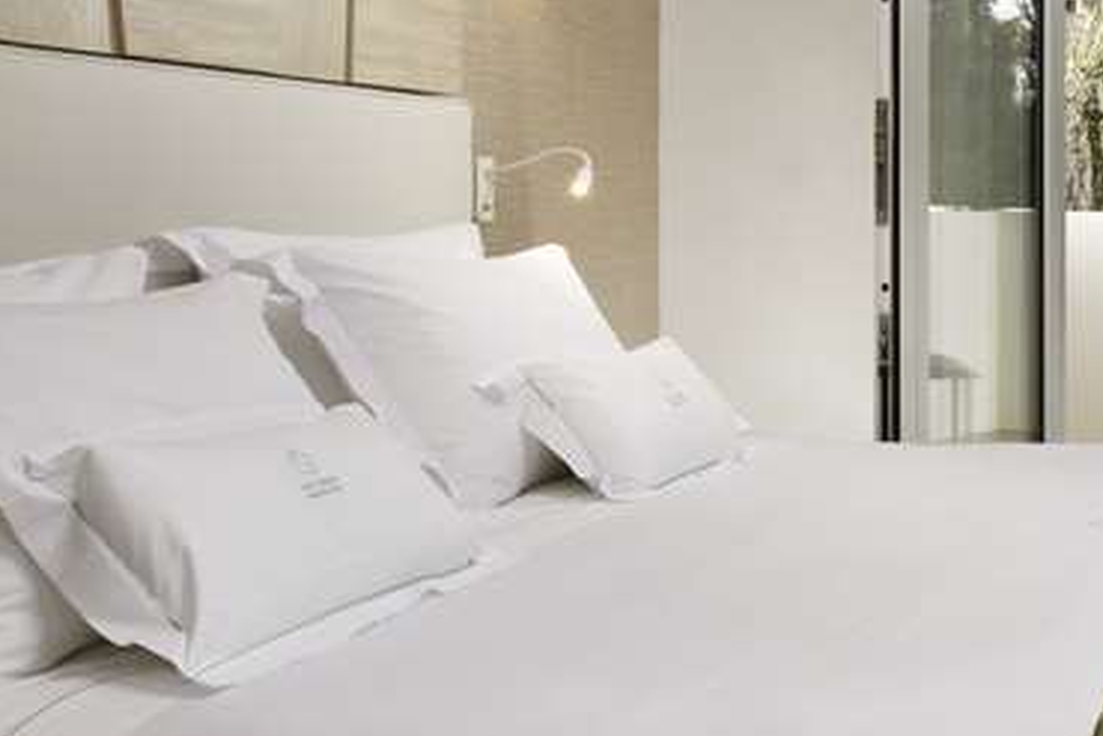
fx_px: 1778
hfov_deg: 29.6
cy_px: 228
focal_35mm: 58
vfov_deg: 23.3
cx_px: 1325
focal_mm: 21
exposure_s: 1/15
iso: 200
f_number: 13
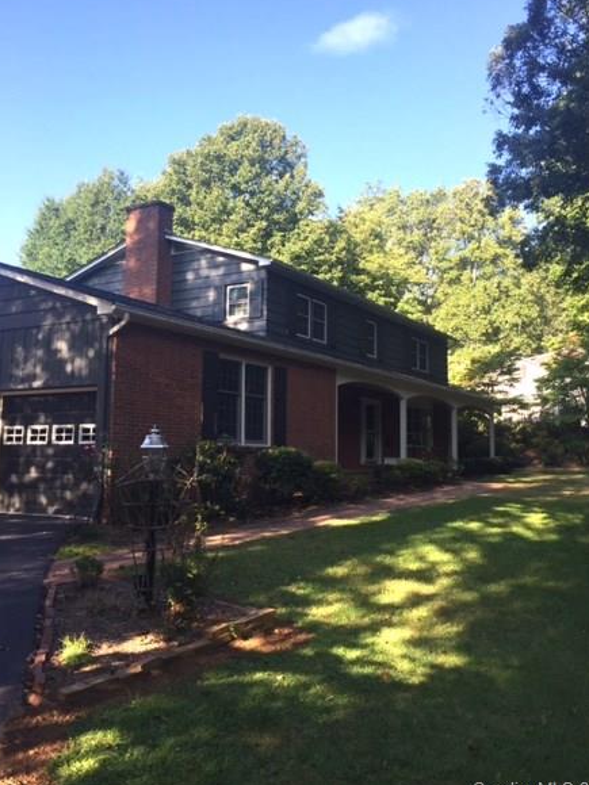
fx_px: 726
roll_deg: +1.2
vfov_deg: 56.8
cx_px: 303
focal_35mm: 32
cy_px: 369
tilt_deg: +7.4
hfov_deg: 44.2
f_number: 2.2
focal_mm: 4.15
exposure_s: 1/599
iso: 32
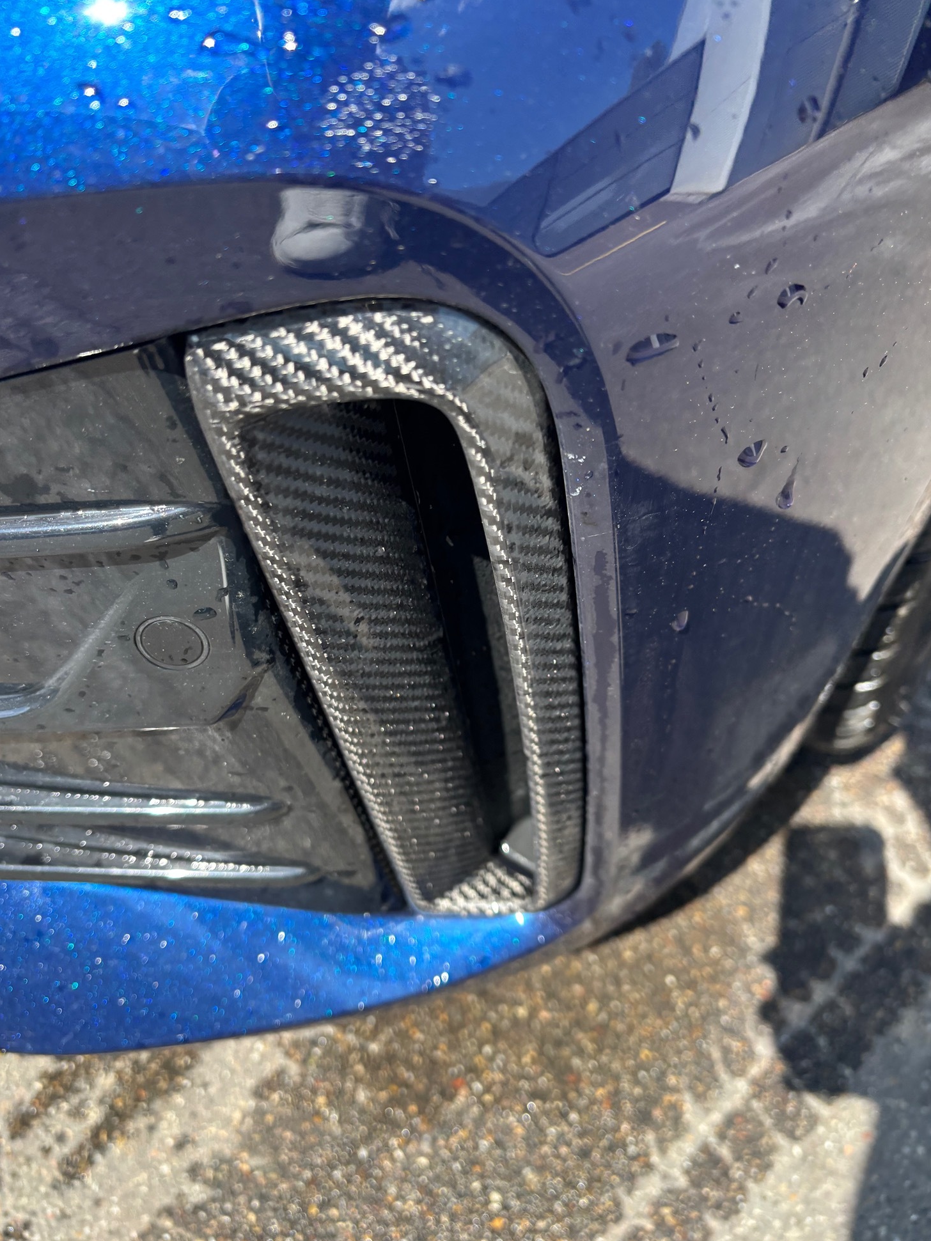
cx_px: 452
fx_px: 968
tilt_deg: -46.3
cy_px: 623
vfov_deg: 65.3
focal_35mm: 27
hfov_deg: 51.4
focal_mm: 5.96
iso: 50
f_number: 1.6
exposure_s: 1/594
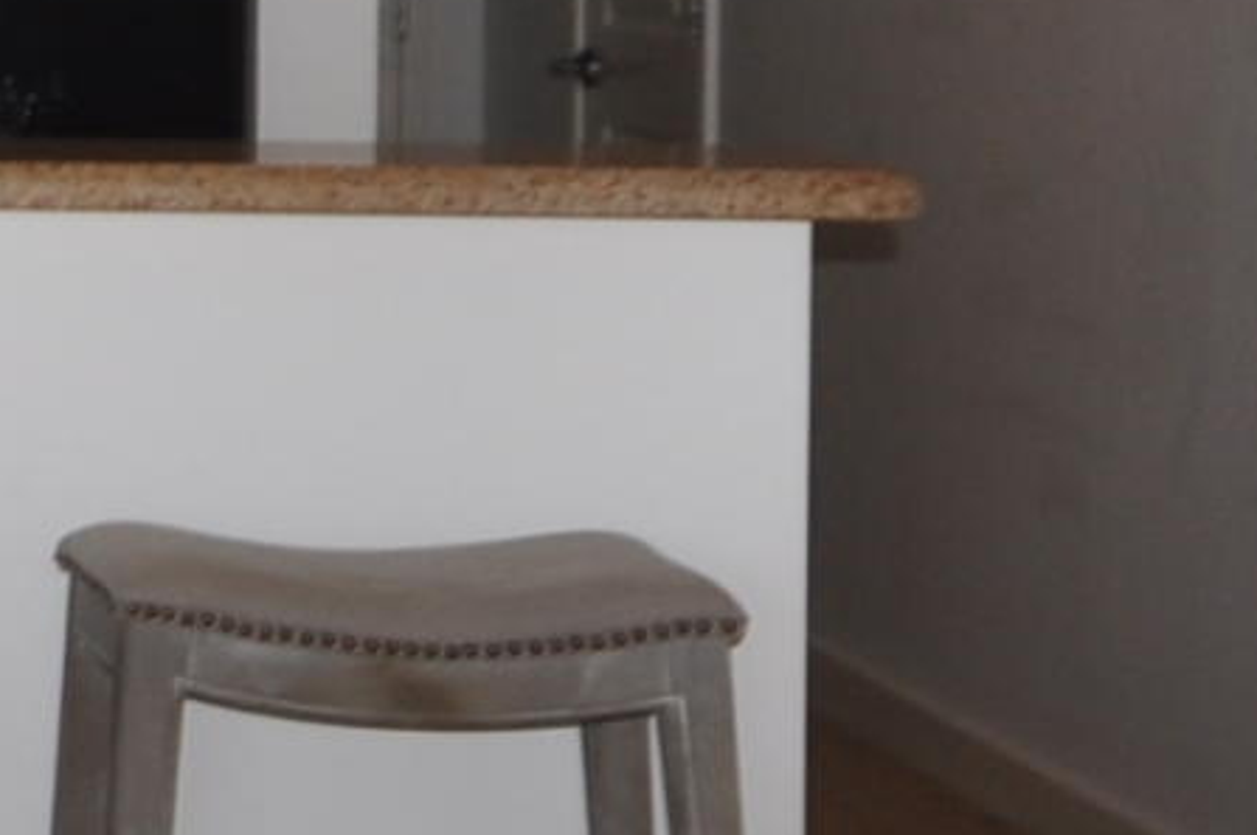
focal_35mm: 141
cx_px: -2357
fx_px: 4918
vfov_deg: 9.6
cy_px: -8
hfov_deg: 10.7
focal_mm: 14
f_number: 5.6
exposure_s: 1/125
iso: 200
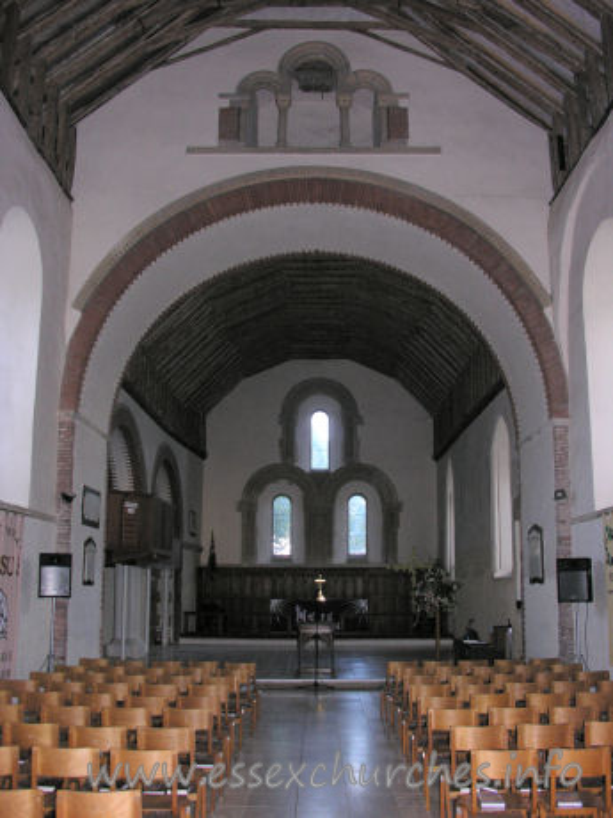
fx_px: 826
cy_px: 409
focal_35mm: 35
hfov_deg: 40.7
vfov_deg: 52.6
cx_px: 306
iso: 200
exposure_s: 1/60.1
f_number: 2.8
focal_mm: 8.9
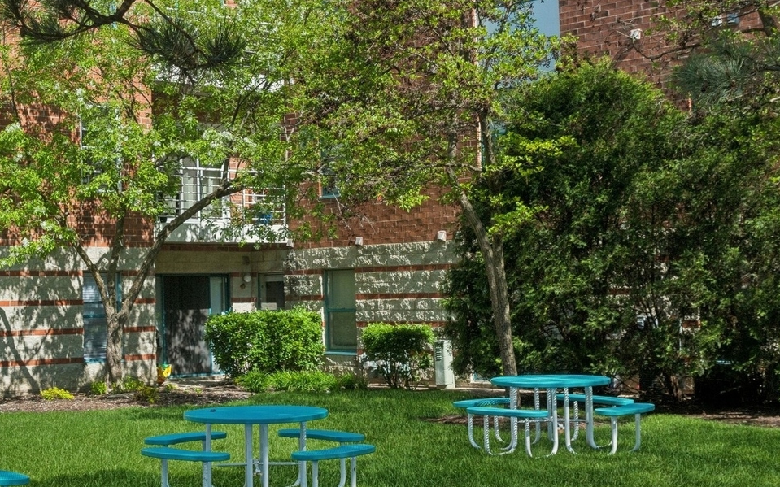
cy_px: 186
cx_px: 188
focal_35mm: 69
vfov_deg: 18.8
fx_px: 1467
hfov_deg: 29.3
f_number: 9
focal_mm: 40
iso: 200
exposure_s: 1/800
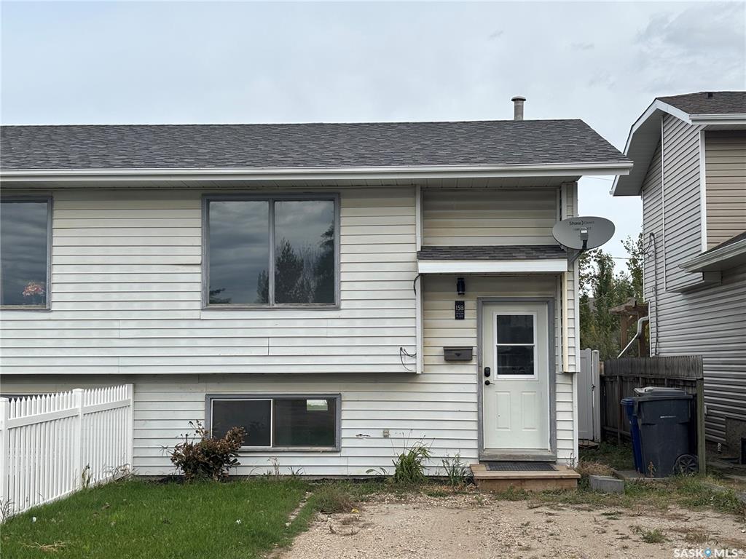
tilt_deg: +3.1
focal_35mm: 52
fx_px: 1121
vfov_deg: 28.0
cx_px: 373
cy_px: 280
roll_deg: +0.2
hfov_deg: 36.8
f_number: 1.6
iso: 32
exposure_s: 1/1543
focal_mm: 5.96
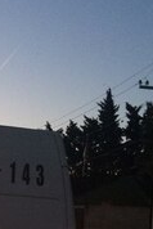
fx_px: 534
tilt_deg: -2.5
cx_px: -19
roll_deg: -2.1
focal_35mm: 84
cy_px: 250
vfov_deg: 22.8
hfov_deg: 15.8
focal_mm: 4.15
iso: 250
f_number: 2.2
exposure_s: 1/33
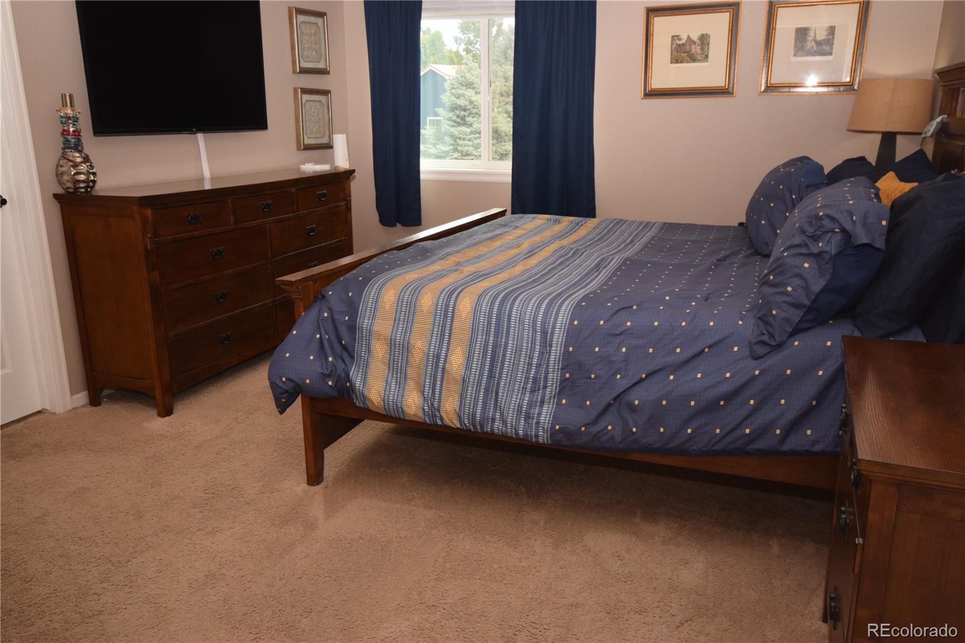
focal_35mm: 30
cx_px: 482
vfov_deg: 43.6
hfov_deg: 61.9
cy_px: 322
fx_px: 804
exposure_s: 1/60
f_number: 8
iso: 800
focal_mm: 20
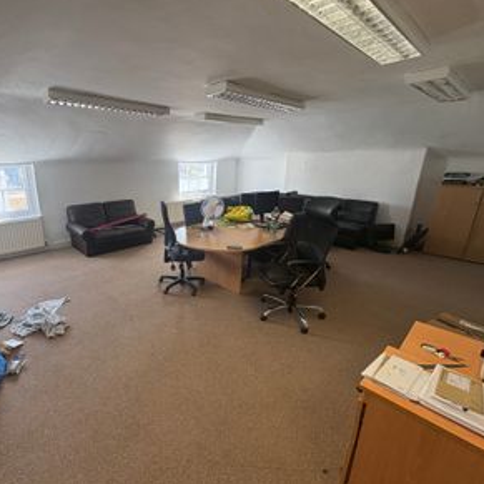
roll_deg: +1.0
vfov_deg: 84.0
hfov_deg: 81.4
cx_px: 165
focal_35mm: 17
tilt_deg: -15.3
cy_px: 238
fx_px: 269
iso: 100
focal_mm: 2.22
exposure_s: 1/113
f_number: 2.2
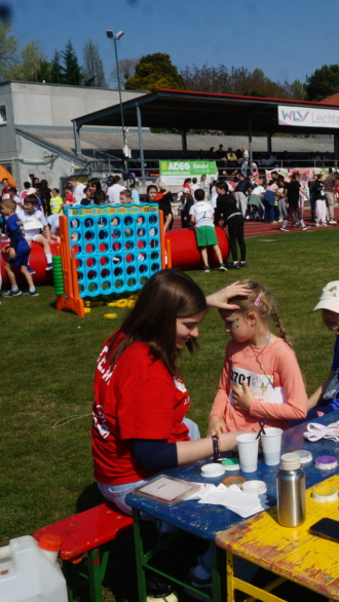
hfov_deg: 25.0
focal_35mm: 46
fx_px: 731
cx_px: 332
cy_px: 305
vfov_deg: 44.7
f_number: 13
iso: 100
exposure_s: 1/250
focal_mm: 19
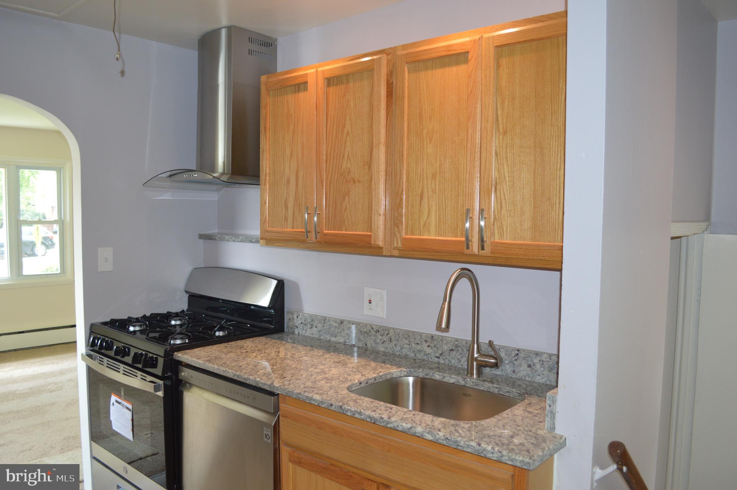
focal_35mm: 27
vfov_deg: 47.8
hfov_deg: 67.4
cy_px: 245
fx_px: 552
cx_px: 368
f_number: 3.5
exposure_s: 1/60
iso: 640
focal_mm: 18
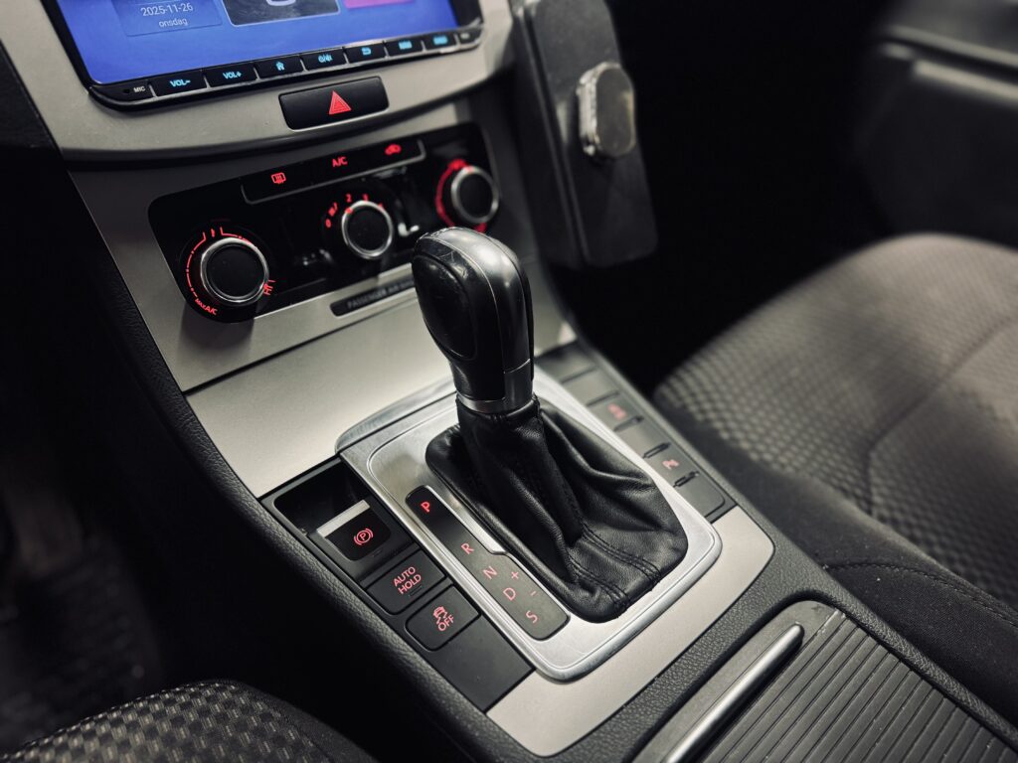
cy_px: 382
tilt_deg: -34.8
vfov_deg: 56.8
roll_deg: +0.6
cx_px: 509
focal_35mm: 24
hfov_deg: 71.6
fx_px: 706
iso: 640
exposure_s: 1/33
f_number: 1.78
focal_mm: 6.76
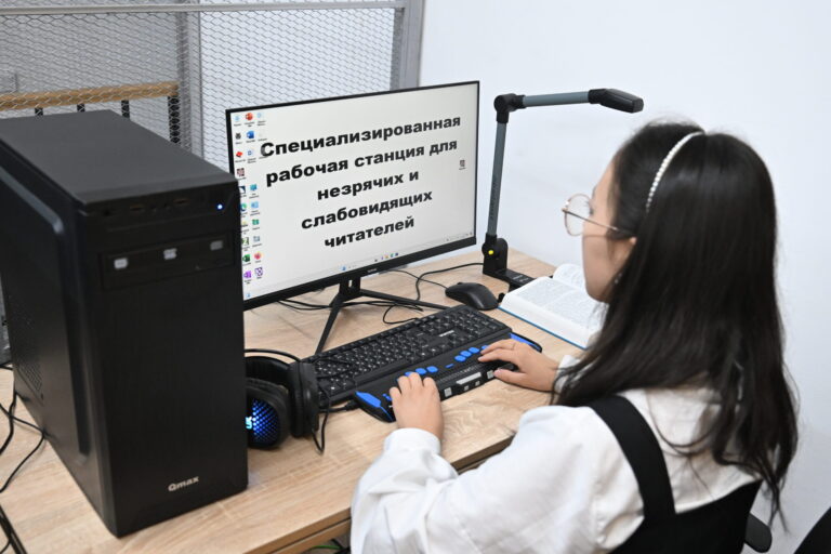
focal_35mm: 36
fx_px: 831
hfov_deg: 53.1
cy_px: 277
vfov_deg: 36.9
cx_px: 416
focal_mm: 24
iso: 2000
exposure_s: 1/320
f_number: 3.2
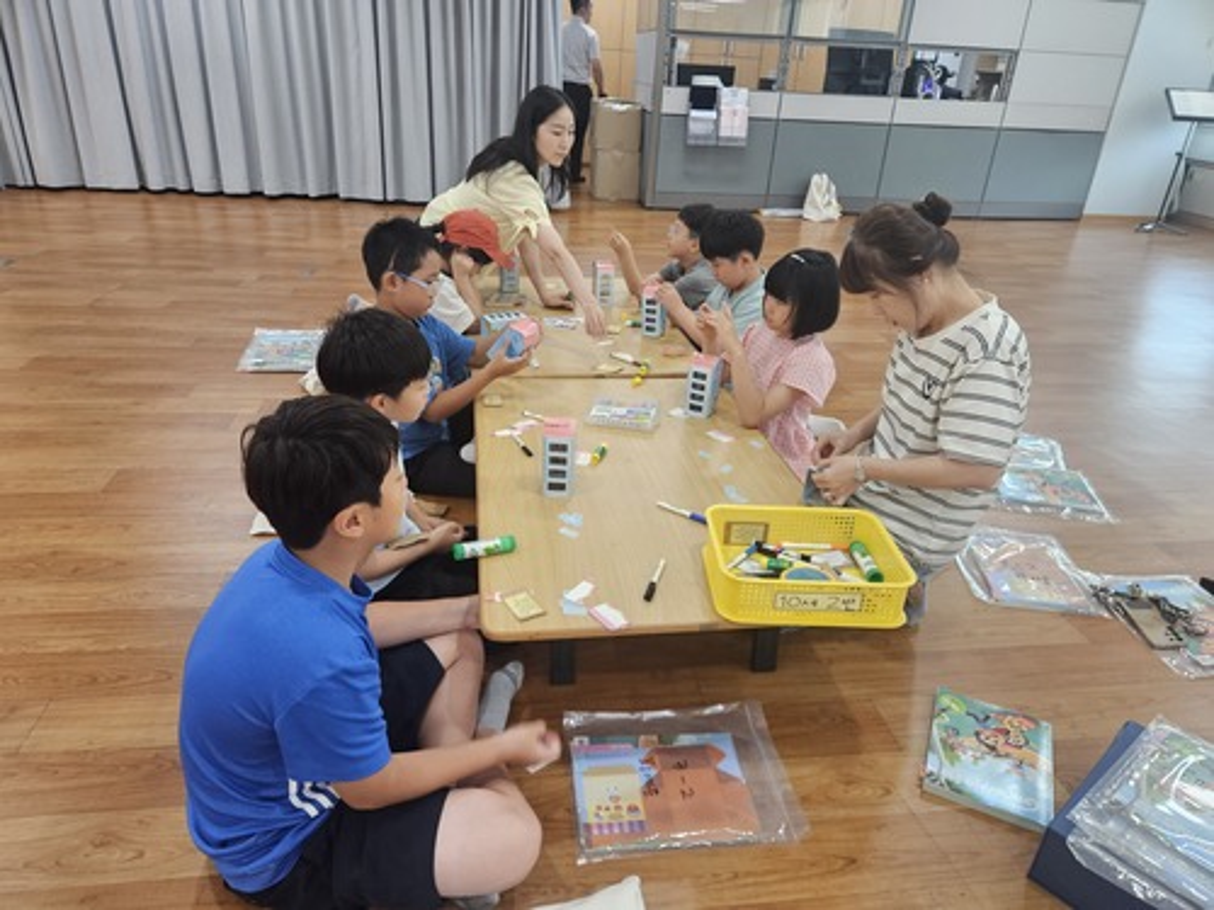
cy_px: 455
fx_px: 807
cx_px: 607
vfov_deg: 58.9
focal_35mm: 23
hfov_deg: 73.9
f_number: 1.8
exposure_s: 1/120
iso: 320
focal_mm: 5.4
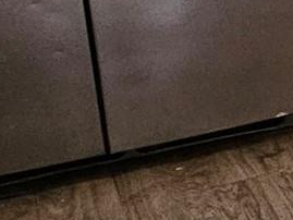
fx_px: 838
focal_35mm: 99
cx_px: 932
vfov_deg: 14.5
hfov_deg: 10.7
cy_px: -47
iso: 400
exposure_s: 1/30
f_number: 2.2
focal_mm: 2.2
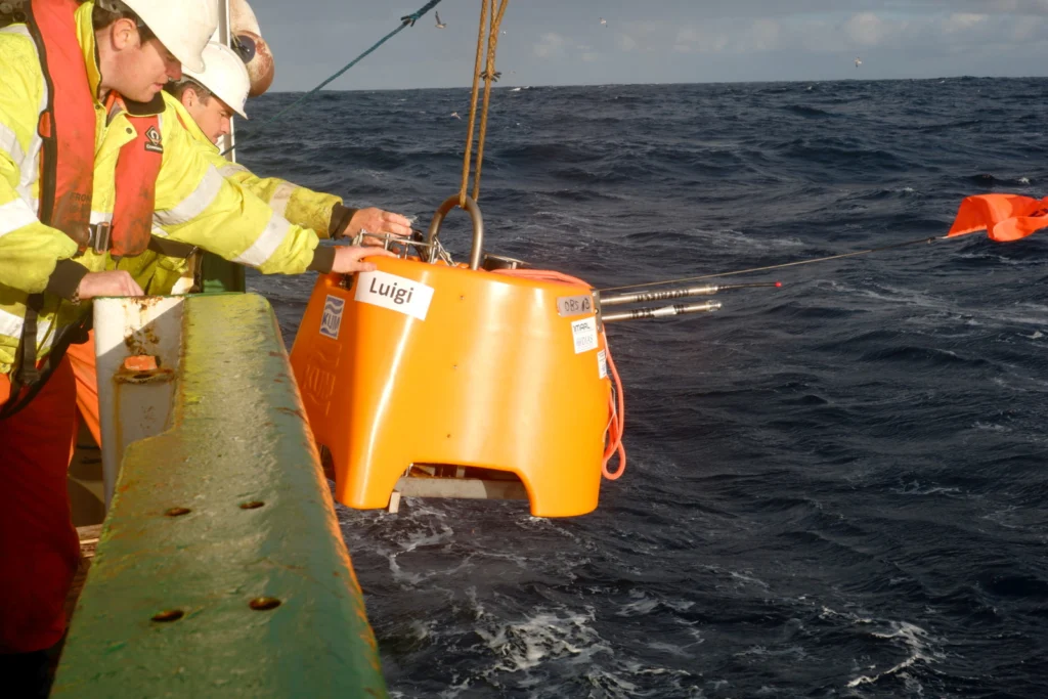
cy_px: 350
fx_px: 1223
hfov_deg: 46.4
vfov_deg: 31.9
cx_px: 524
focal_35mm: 42
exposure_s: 1/640
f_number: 9
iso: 200
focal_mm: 28.8
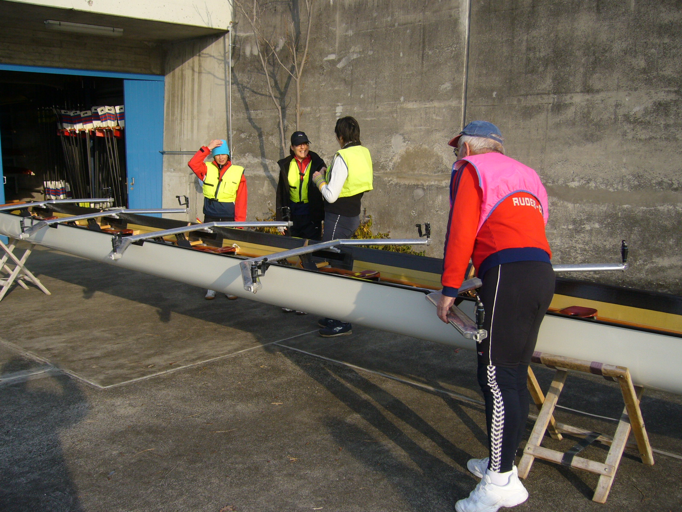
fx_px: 690
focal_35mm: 35
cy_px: 256
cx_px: 341
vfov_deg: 40.7
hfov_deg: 52.6
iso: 80
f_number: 5.6
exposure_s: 1/250
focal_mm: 5.8
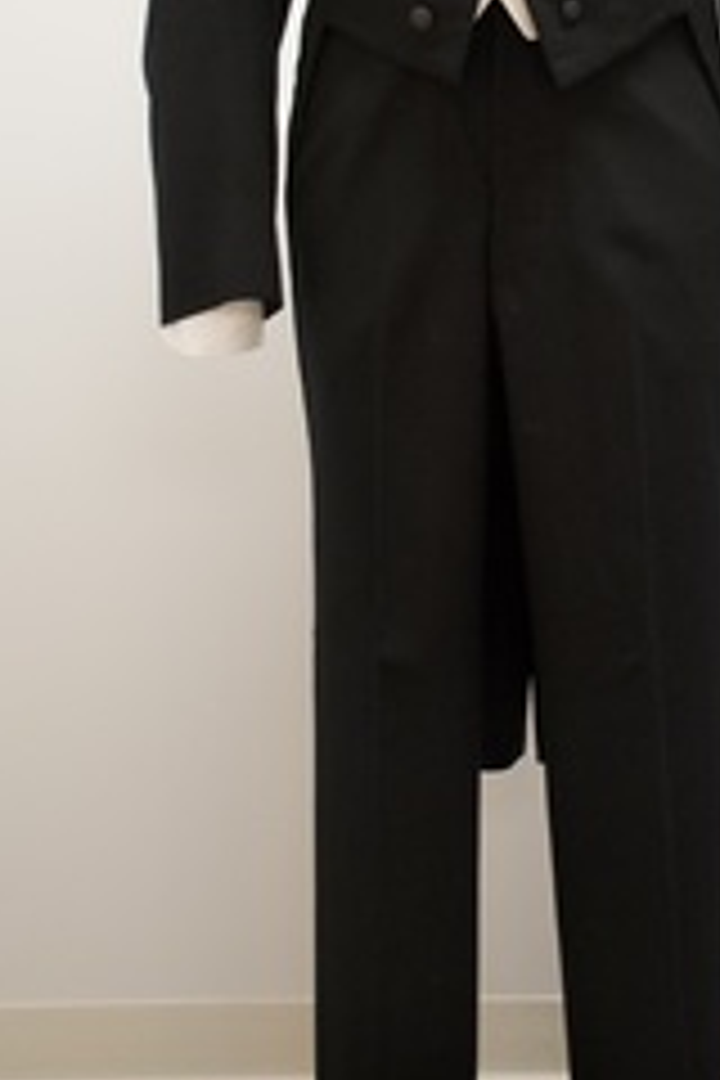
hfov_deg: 18.5
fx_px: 2190
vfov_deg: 27.0
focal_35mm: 73
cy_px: 166
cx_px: 567
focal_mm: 26
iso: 1600
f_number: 3.8
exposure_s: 1/125
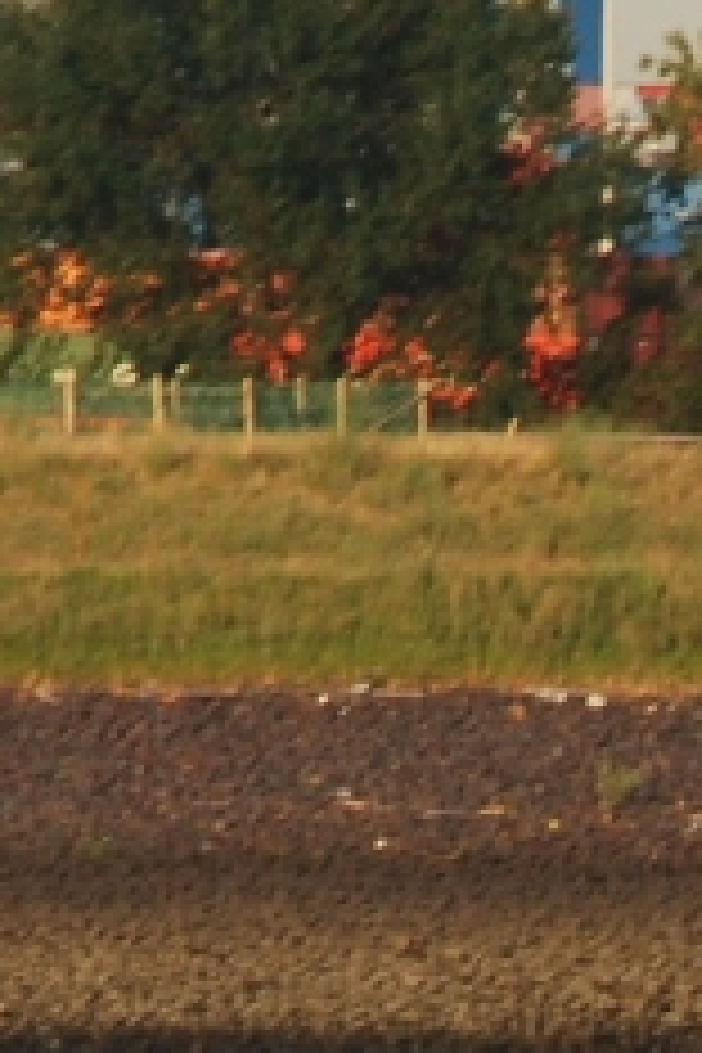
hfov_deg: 1.5
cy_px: 1231
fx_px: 25978
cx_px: 1332
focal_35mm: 888
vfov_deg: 2.3
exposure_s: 1/125
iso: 200
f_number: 8
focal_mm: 135
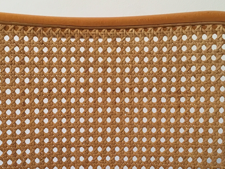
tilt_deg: -17.7
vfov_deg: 29.9
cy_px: 122
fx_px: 312
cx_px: 88
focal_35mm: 48
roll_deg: -0.6
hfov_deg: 39.5
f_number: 2.2
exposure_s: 1/25
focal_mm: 4.15
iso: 200
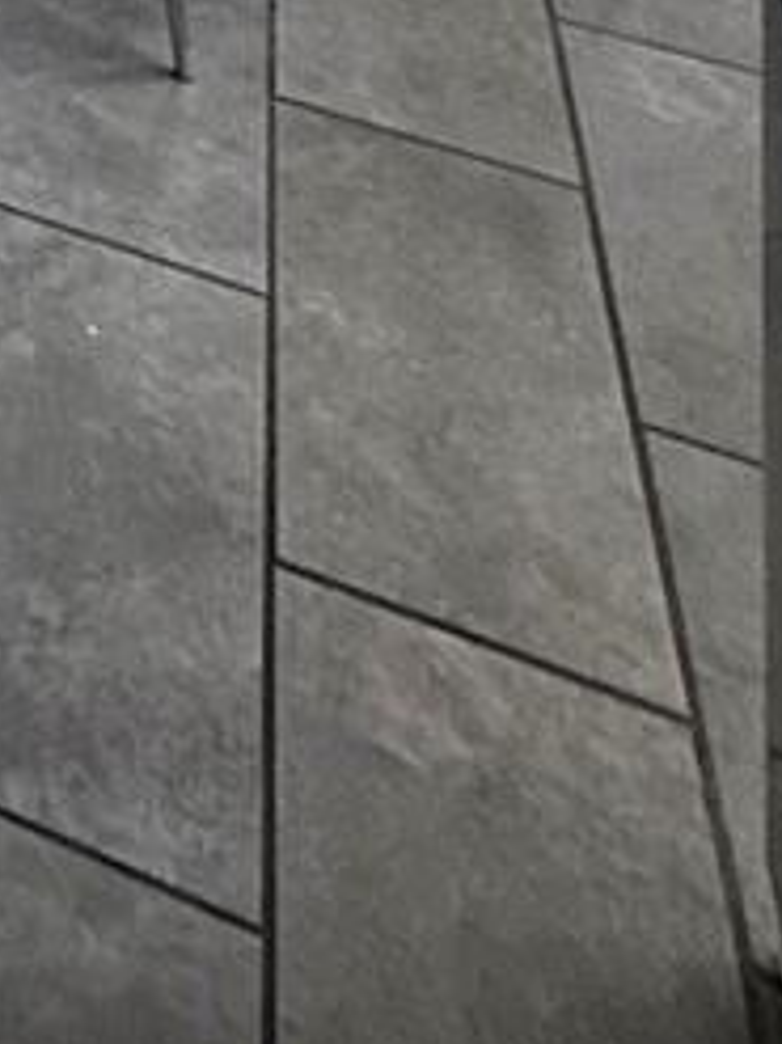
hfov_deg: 17.4
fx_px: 2050
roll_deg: -2.3
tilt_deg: -2.0
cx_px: -634
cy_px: -1298
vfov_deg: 16.5
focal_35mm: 68
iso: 100
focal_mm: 2.22
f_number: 2.2
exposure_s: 1/99
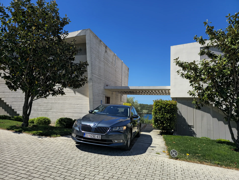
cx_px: 120
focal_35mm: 23
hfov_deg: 73.9
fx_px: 159
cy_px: 90
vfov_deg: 58.9
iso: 12
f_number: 1.7
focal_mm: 6.3
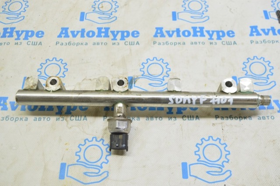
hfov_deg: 49.6
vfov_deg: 34.1
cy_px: 93
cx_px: 140
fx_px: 303
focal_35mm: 39
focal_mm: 26
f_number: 5.6
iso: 400
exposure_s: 1/20
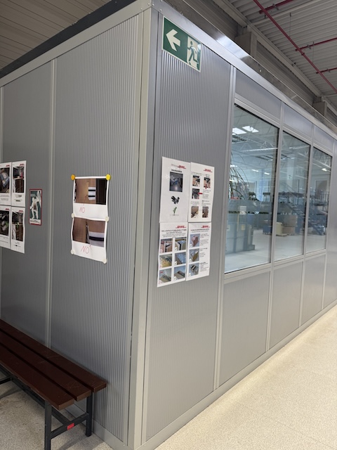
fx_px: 312
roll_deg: -5.1
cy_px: 225
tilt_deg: +1.0
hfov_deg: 56.8
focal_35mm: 24
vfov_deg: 71.6
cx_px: 168
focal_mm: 6.76
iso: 125
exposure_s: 1/50
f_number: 1.78
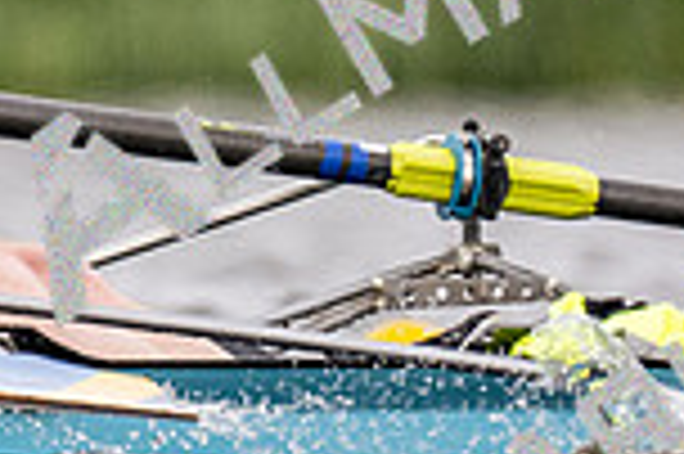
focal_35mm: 3433
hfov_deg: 0.6
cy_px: -99
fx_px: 65156
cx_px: -356
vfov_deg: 0.4
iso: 900
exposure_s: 1/2500
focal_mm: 600
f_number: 4
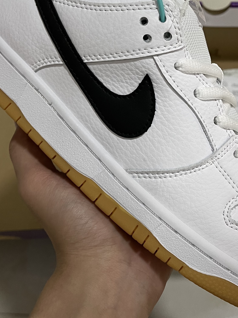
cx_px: 139
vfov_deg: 37.7
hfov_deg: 29.0
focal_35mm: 50
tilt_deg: -56.1
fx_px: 459
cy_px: 104
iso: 250
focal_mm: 5.1
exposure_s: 1/50
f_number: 1.6
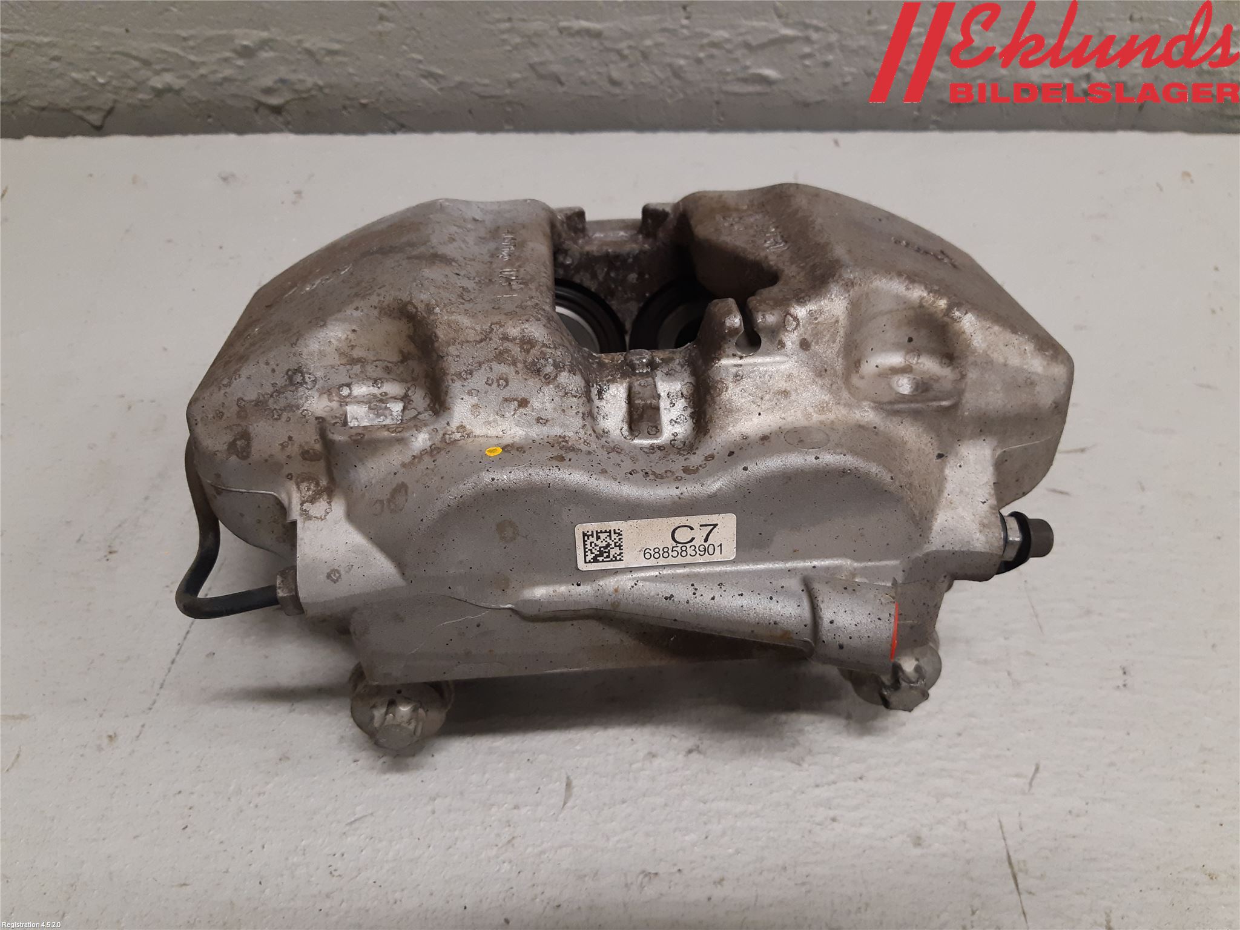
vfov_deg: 53.1
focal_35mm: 26
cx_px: 620
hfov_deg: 67.3
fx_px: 931
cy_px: 465
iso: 160
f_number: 1.7
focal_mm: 3.93
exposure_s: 1/50
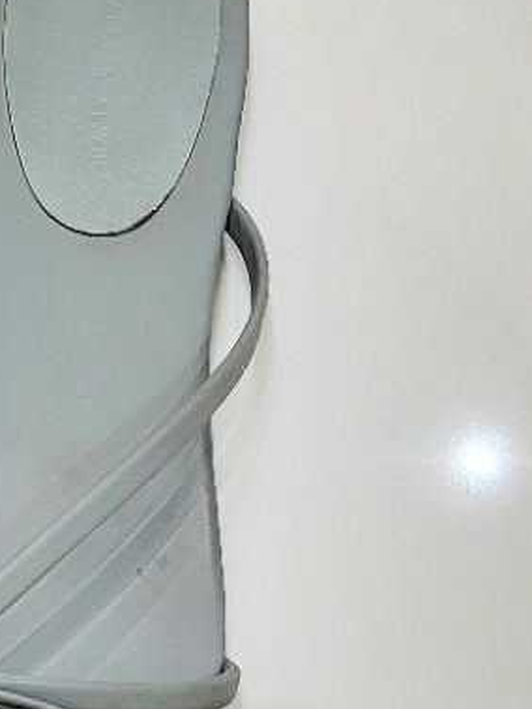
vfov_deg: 22.2
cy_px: 276
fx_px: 1801
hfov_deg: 15.6
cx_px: -253
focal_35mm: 88
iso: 125
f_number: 1.8
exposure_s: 1/120
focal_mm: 4.25
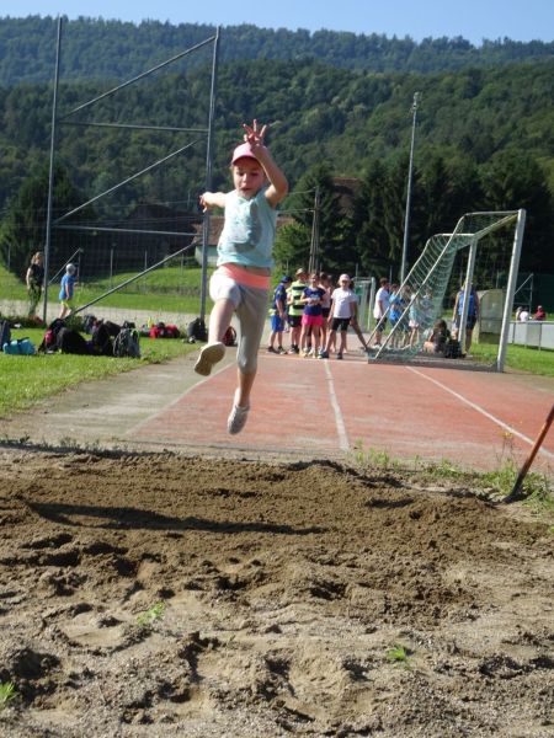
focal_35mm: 70
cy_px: 369
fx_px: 1494
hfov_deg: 21.0
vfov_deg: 27.8
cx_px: 277
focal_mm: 12.01
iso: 80
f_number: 5
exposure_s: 1/400
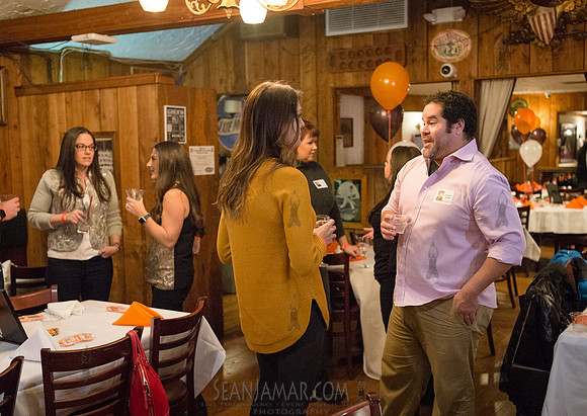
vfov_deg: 32.6
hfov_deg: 44.8
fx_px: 712
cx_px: 309
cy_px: 221
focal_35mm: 43
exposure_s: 1/320
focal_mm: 35
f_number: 3.2
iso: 3200
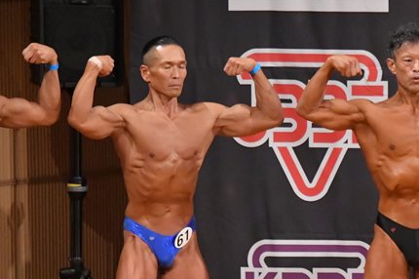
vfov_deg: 2.8
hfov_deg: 4.2
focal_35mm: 487
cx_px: 284
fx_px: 5664
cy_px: 247
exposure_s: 1/400
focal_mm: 180
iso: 9000
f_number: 5.6
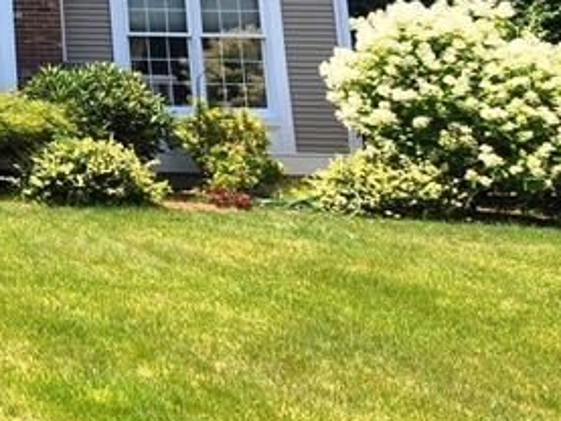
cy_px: -166
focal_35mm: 85
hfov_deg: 18.4
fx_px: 1378
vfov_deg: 16.2
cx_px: -429
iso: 50
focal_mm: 5.35
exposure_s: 1/1403
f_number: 1.7
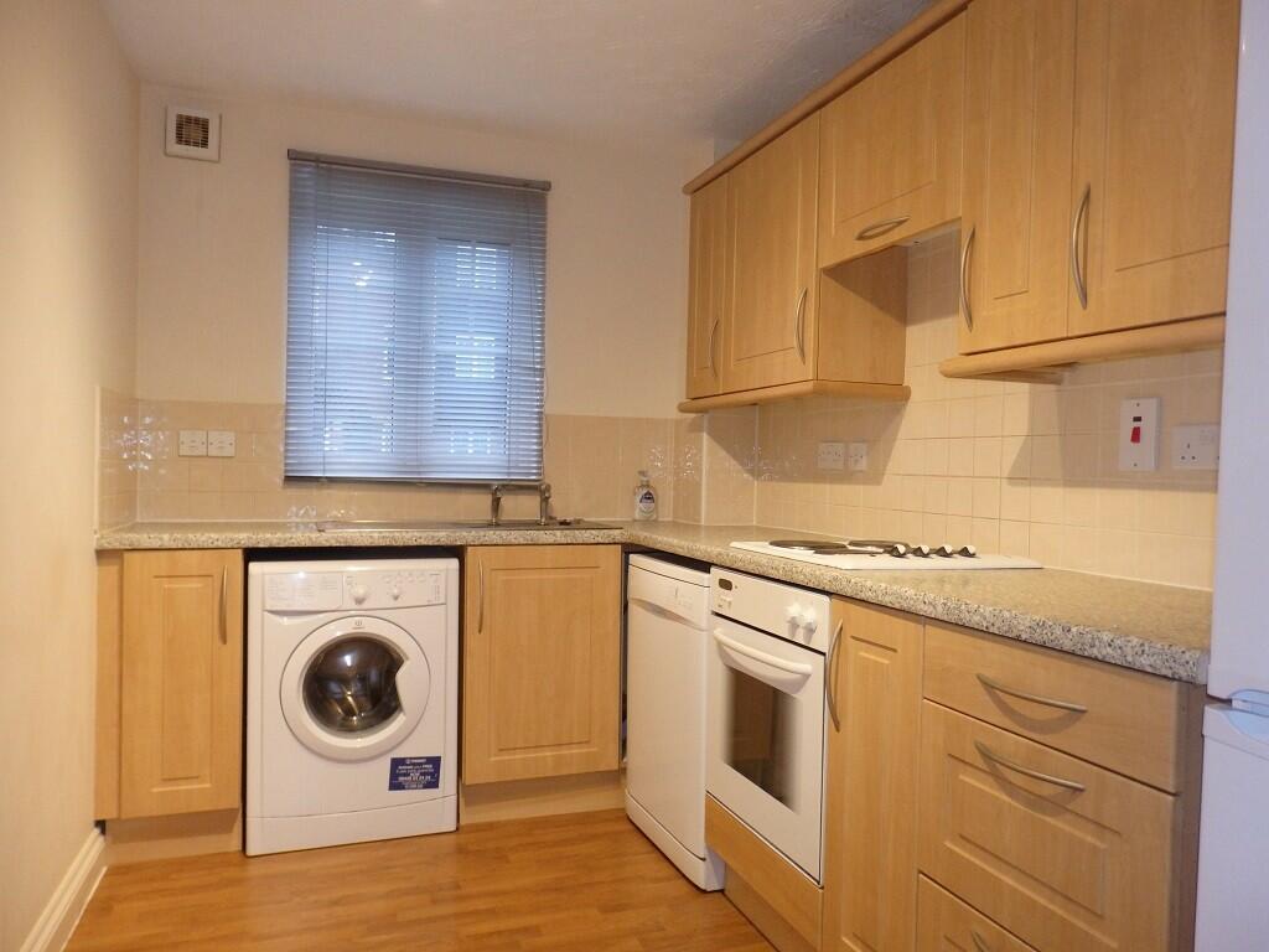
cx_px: 634
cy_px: 476
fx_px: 916
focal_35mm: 25
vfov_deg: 54.9
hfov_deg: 69.4
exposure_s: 1/30
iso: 400
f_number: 3
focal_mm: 4.5
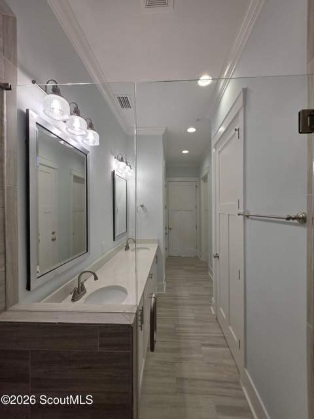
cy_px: 210
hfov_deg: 89.9
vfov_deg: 106.2
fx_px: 157
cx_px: 157
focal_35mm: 13
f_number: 1.9
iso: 50
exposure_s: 1/120
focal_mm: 2.2
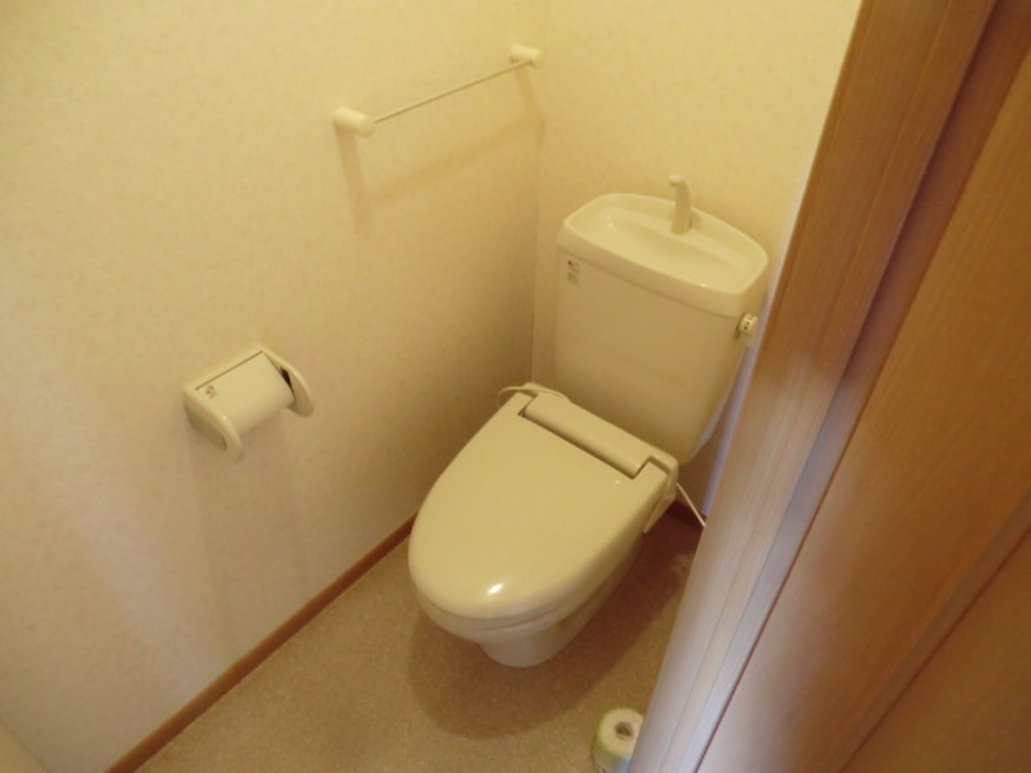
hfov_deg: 71.6
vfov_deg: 56.8
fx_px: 715
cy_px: 386
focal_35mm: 24
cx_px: 516
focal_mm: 4.3
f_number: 3.2
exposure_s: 1/15
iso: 400
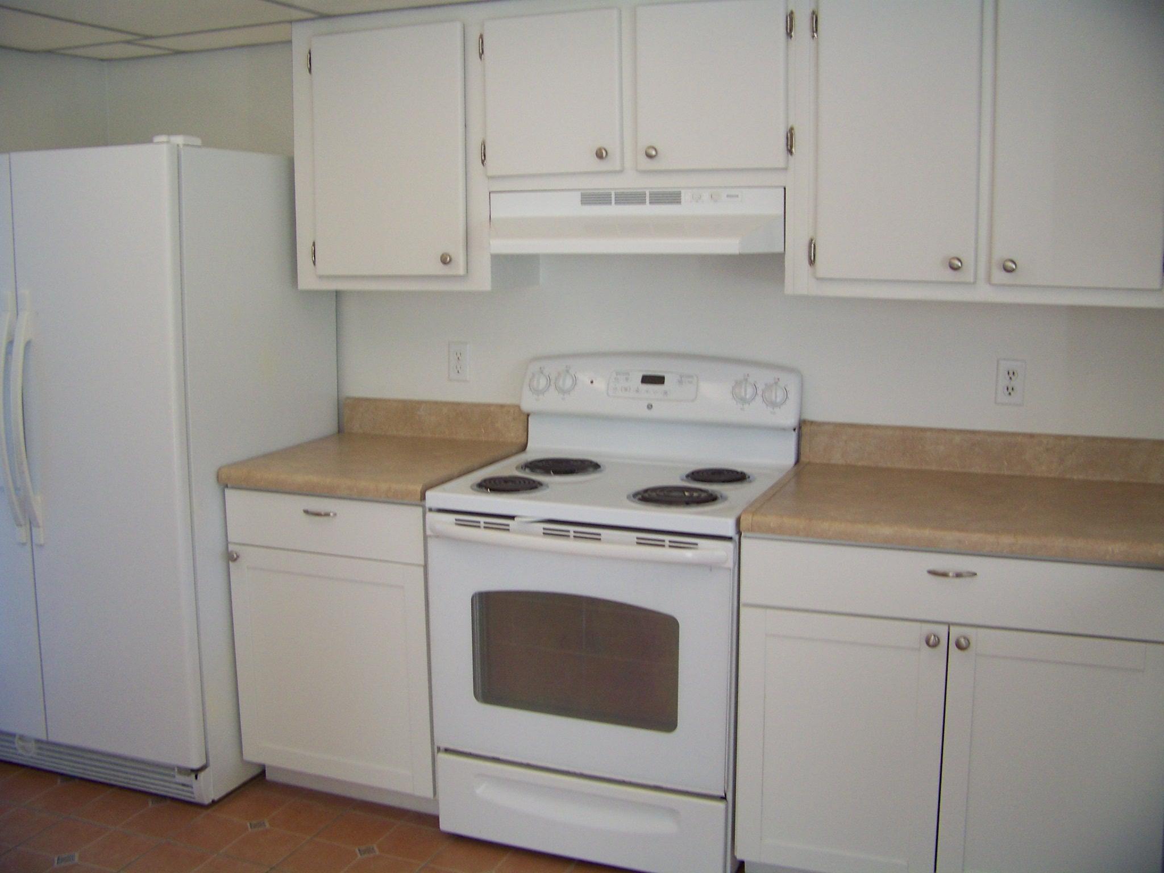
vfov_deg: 39.7
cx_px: 582
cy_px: 436
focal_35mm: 36
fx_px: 1211
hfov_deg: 51.4
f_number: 2.8
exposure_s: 1/30
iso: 100
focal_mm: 5.85
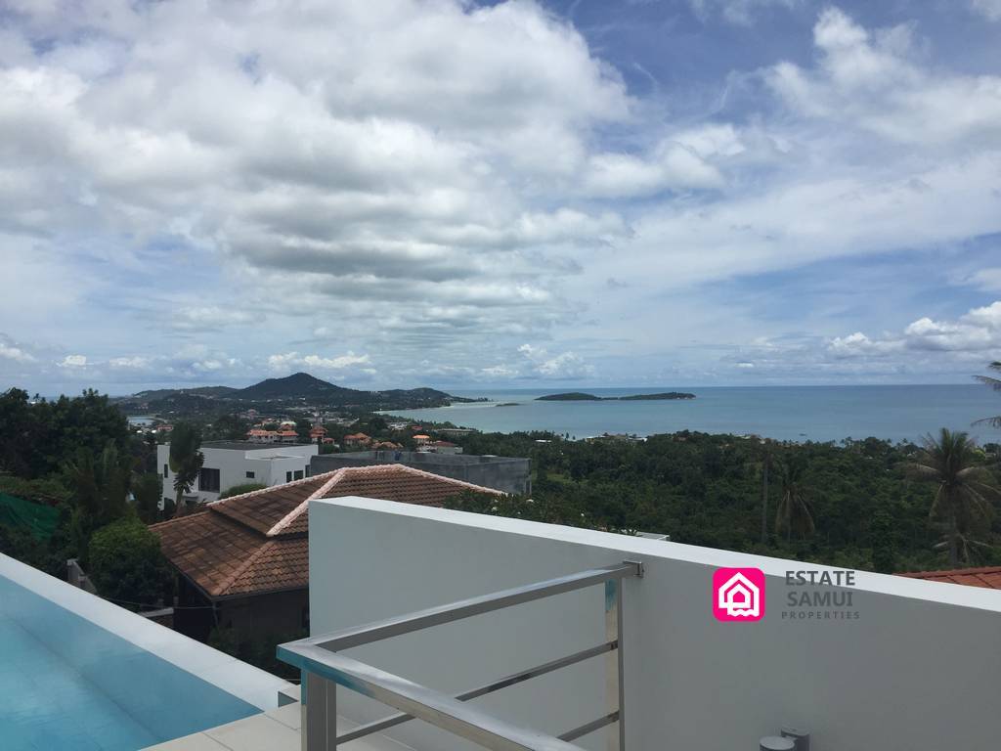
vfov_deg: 48.2
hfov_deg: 61.7
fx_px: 839
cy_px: 376
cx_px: 500
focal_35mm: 29
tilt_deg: -0.8
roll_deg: -0.8
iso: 32
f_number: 2.2
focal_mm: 4.15
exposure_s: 1/5650
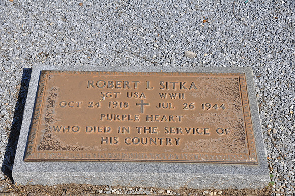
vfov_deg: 23.7
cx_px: 148
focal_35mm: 57
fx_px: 466
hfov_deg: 35.1
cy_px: 98
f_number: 13
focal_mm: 38
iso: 200
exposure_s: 1/160
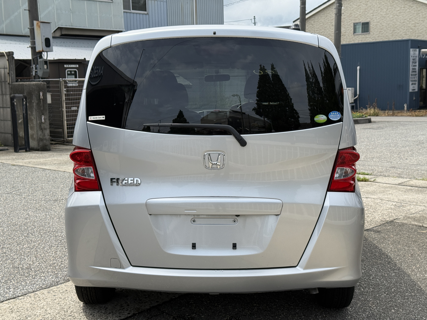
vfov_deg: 30.3
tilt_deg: -7.1
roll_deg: +1.6
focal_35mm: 48
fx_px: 592
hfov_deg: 39.7
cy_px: 160
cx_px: 214
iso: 80
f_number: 1.78
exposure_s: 1/4878
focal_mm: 6.76
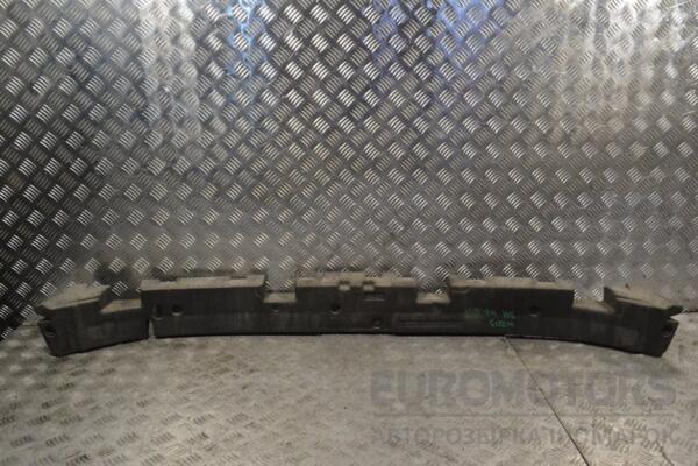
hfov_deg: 61.9
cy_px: 233
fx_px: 582
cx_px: 349
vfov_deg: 43.6
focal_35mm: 30
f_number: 9
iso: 3200
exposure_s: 1/320
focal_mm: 20
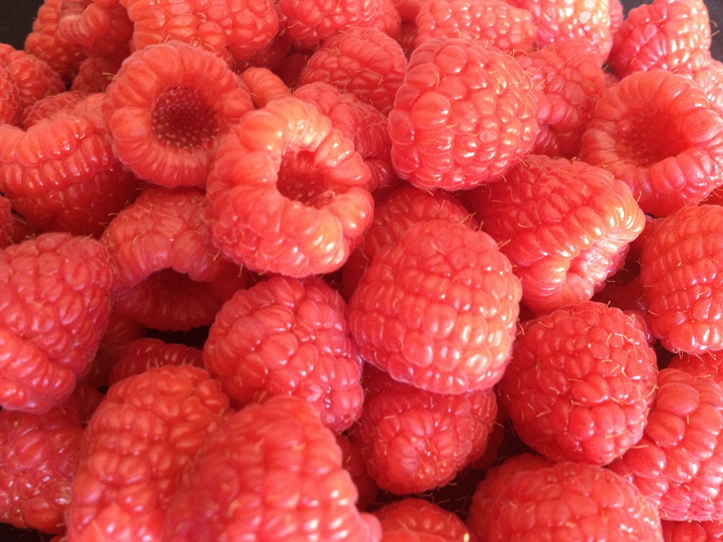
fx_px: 731
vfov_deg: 40.7
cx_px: 362
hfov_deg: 52.6
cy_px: 271
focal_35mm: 35
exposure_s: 1/20
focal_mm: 4.28
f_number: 2.4
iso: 200
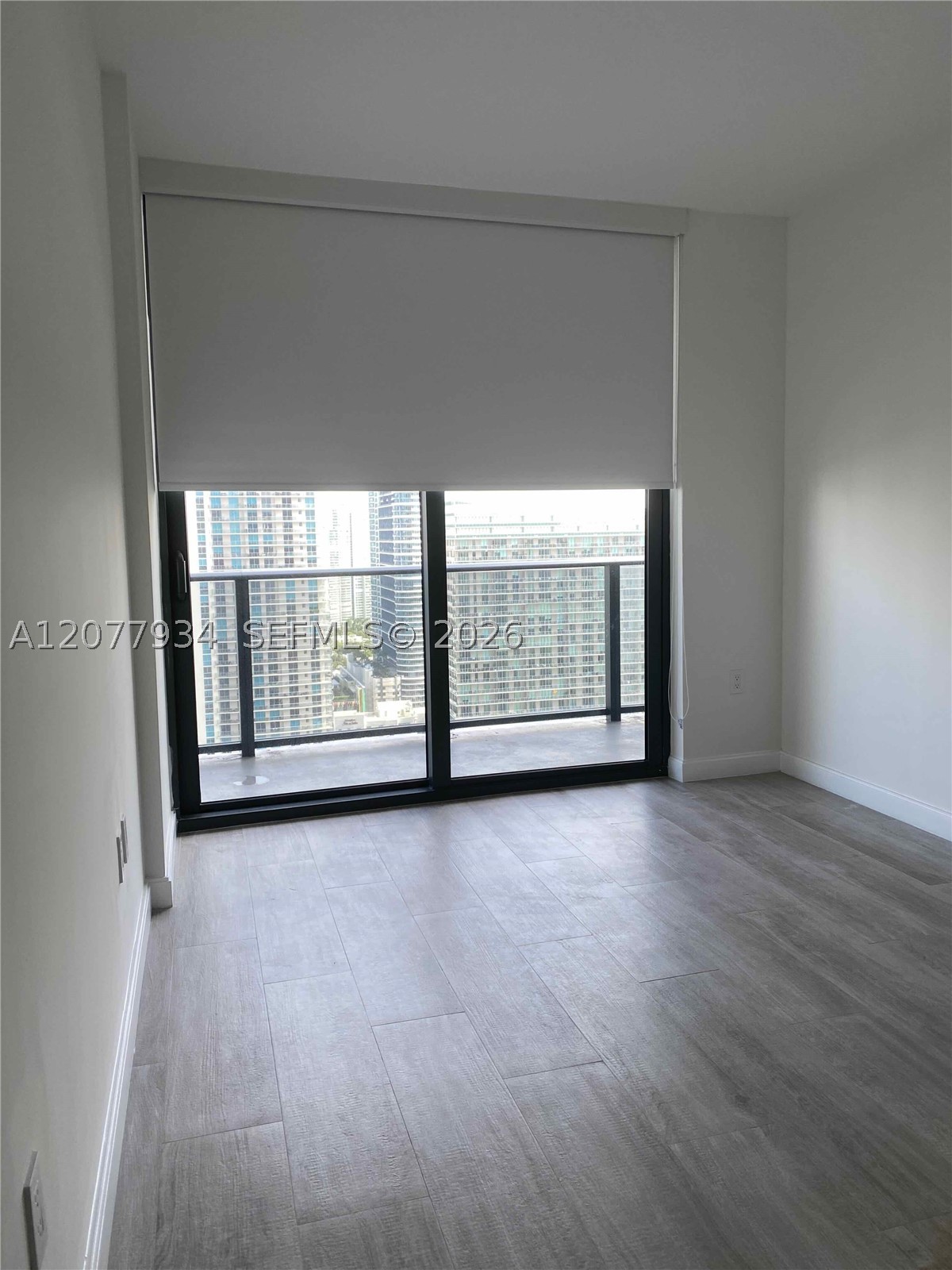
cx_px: 476
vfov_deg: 67.3
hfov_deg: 53.1
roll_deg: +0.7
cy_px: 635
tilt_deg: -5.2
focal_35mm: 26
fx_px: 953
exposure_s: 1/120
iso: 40
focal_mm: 4.25
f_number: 1.8
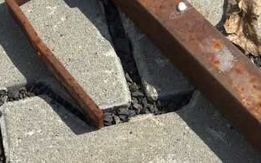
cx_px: 121
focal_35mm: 79
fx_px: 562
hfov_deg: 26.1
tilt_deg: -55.7
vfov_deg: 16.5
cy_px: 60
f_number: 2.4
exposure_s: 1/1431
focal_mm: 3.3
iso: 25
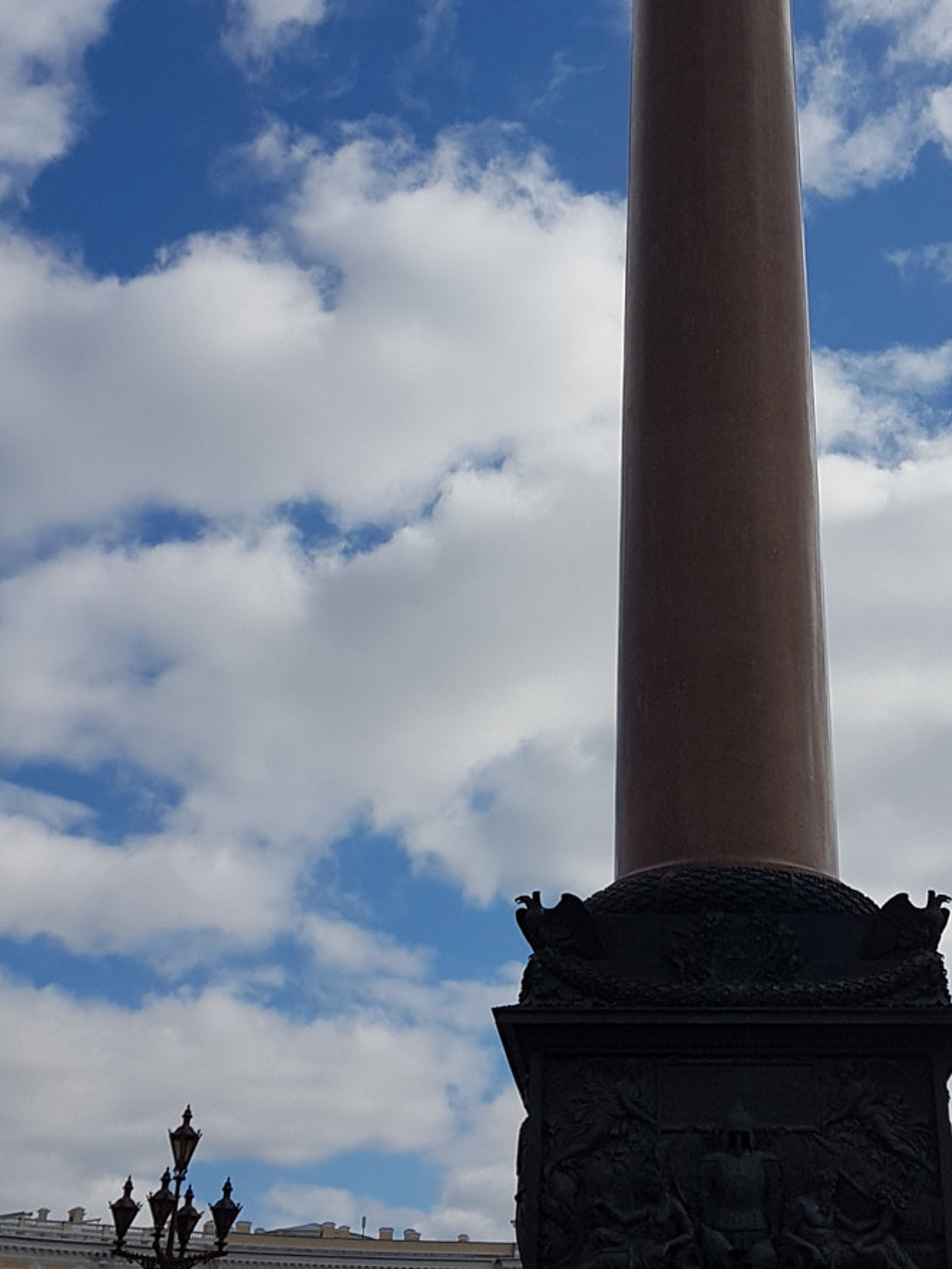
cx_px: 700
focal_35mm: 47
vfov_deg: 40.4
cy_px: 565
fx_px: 1723
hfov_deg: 30.4
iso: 40
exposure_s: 1/4624
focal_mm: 4.2
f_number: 1.7
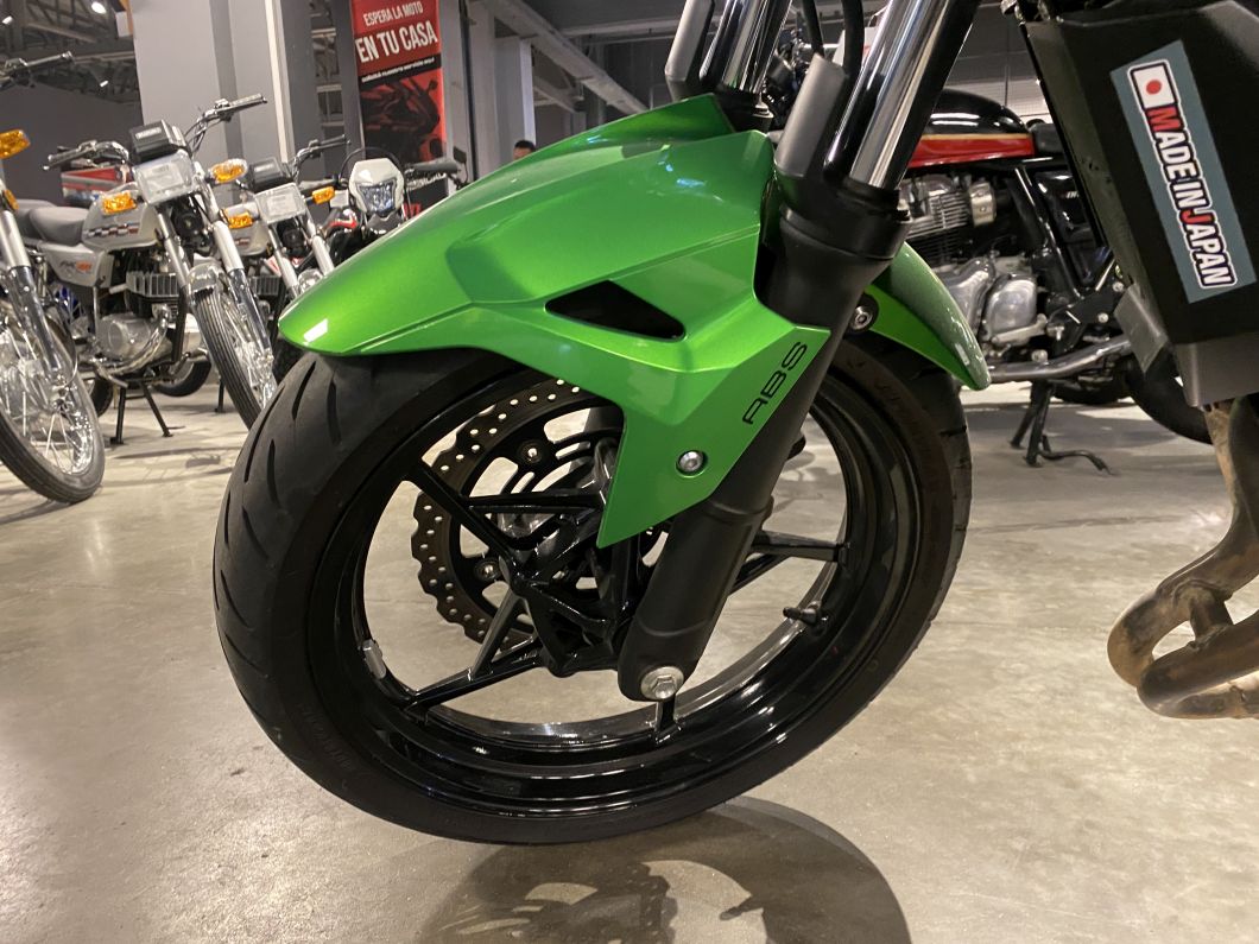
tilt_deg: -10.3
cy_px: 472
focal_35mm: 26
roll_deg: +3.2
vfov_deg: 53.1
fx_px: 946
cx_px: 630
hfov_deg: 67.3
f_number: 1.8
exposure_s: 1/50
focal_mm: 4.25
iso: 500
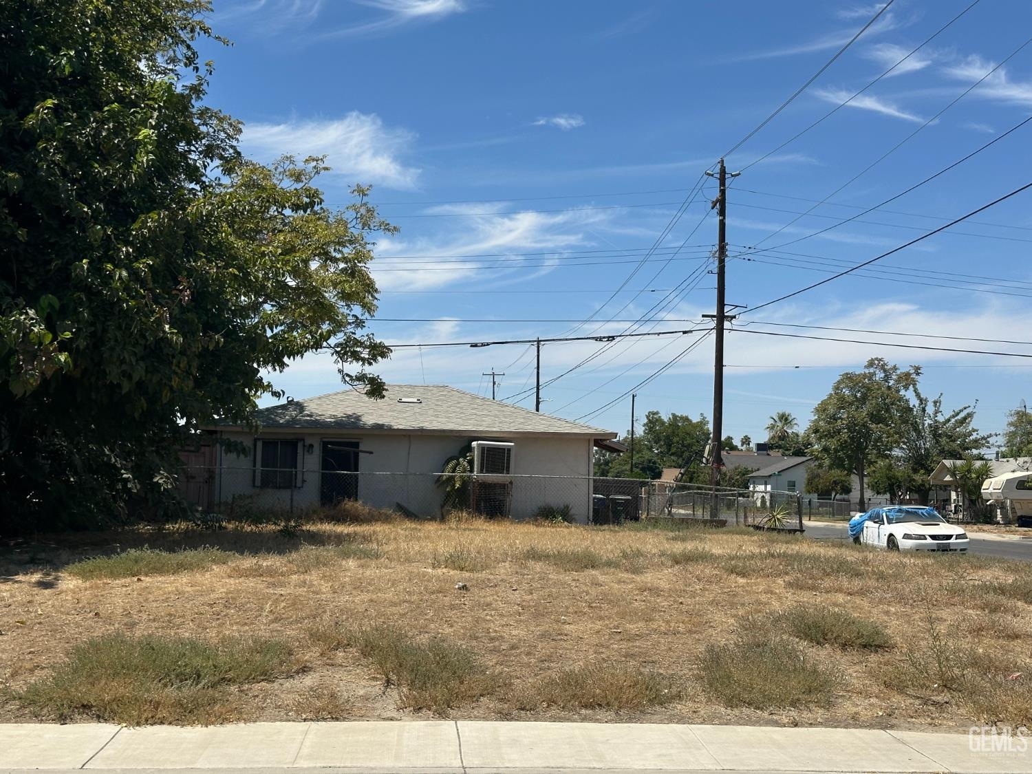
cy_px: 387
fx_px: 1431
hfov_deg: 39.7
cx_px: 516
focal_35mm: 48
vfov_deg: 30.3
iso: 64
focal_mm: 6.86
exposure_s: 1/5556
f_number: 1.78
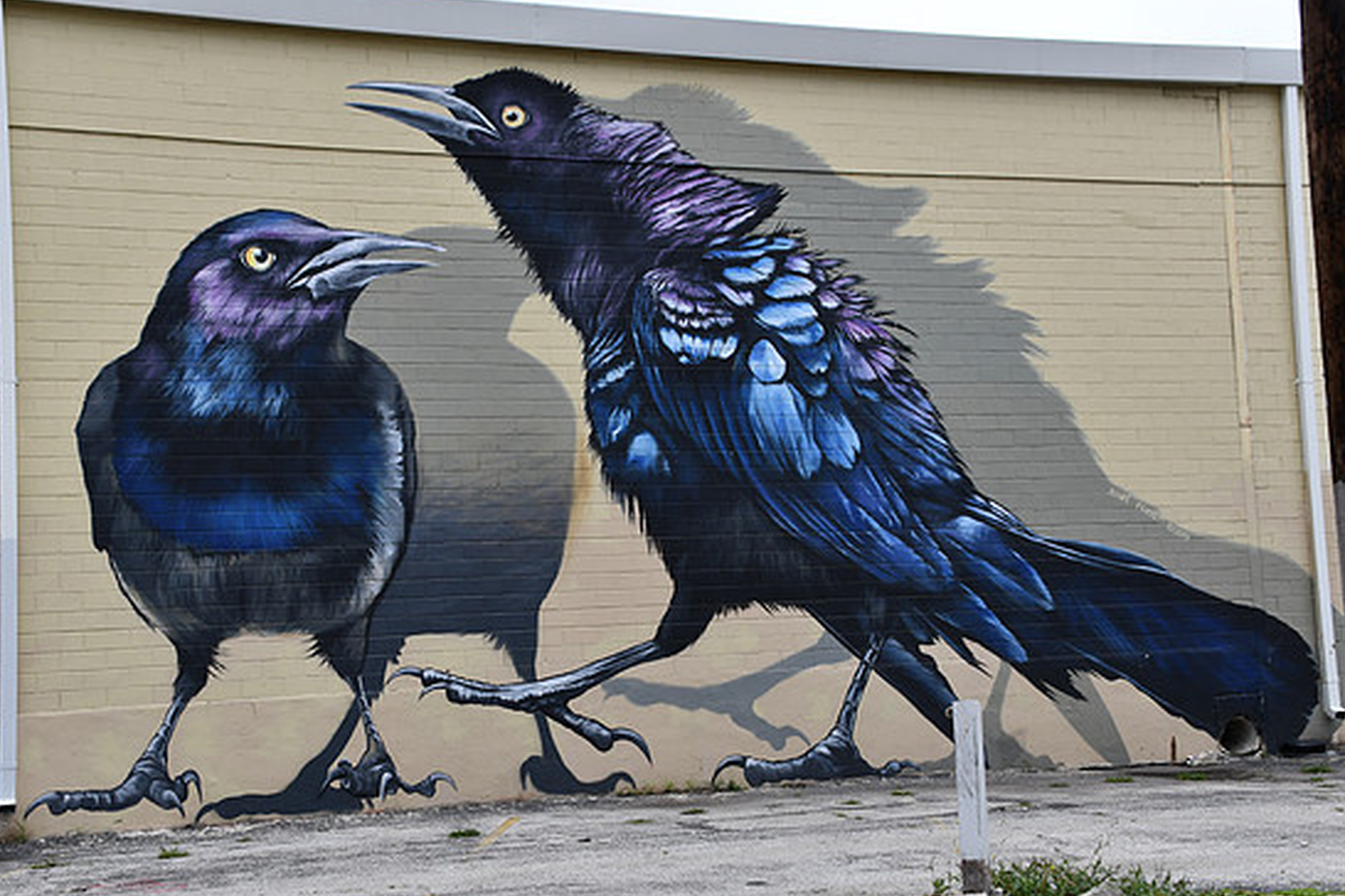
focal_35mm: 51
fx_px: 1905
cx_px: 665
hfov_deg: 38.9
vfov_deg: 26.5
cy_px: 425
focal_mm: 32
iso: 180
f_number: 8
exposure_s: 1/250
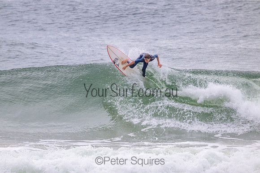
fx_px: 5779
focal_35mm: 800
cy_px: 86
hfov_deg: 2.6
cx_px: 130
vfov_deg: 1.7
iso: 2800
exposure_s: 1/2000
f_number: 11
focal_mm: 800
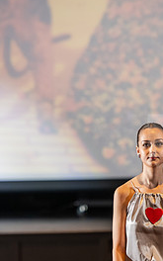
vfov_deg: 8.6
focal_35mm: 243
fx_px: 1727
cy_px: 176
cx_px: 132
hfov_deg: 5.4
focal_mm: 140
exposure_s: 1/250
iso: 2500
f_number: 3.5
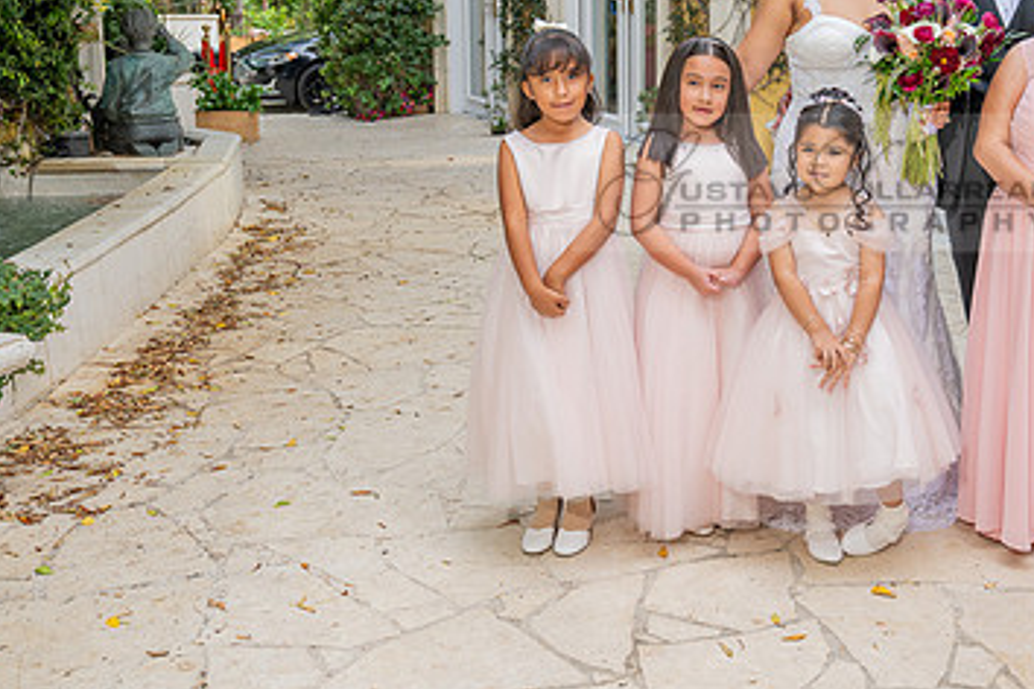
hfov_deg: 38.1
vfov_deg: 26.7
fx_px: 1436
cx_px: 827
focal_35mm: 50
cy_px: 182
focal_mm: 30.5
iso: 200
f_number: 5
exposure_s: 1/200
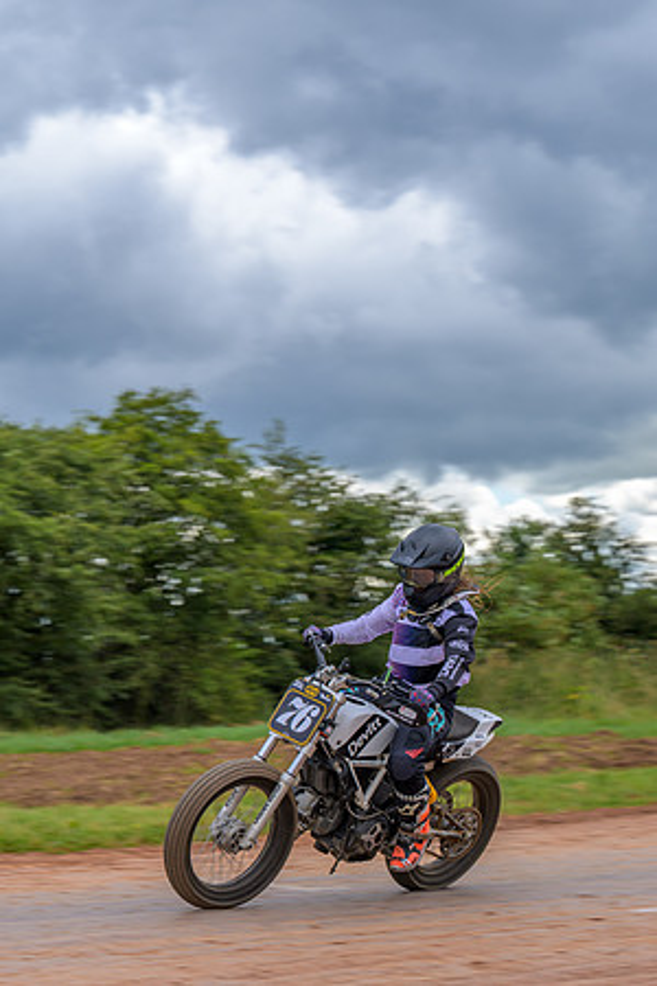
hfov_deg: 13.0
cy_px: 493
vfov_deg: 19.5
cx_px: 262
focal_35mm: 105
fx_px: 2874
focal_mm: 70
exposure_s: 1/250
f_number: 4
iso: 64
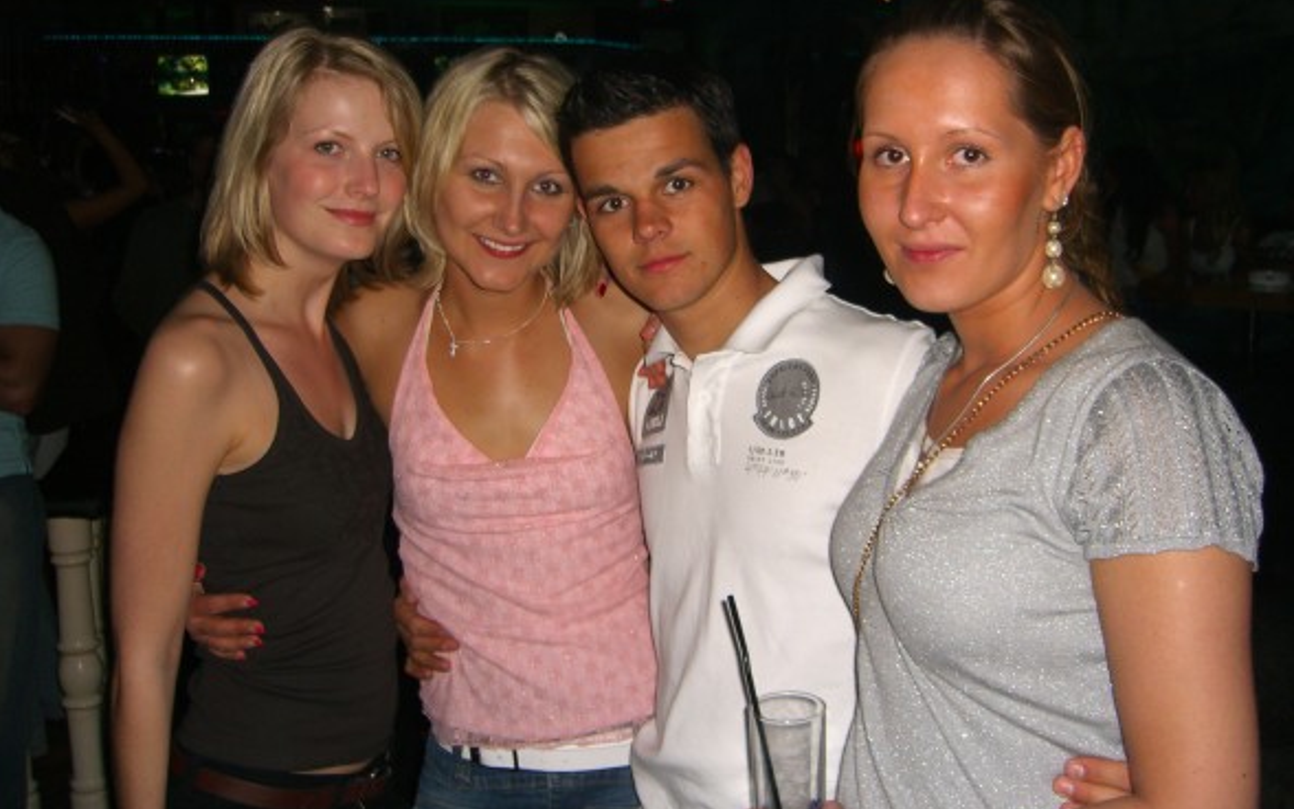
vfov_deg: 31.2
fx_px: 1446
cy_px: 336
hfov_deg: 48.2
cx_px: 657
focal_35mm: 41
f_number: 2.8
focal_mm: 7.9
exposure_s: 1/60
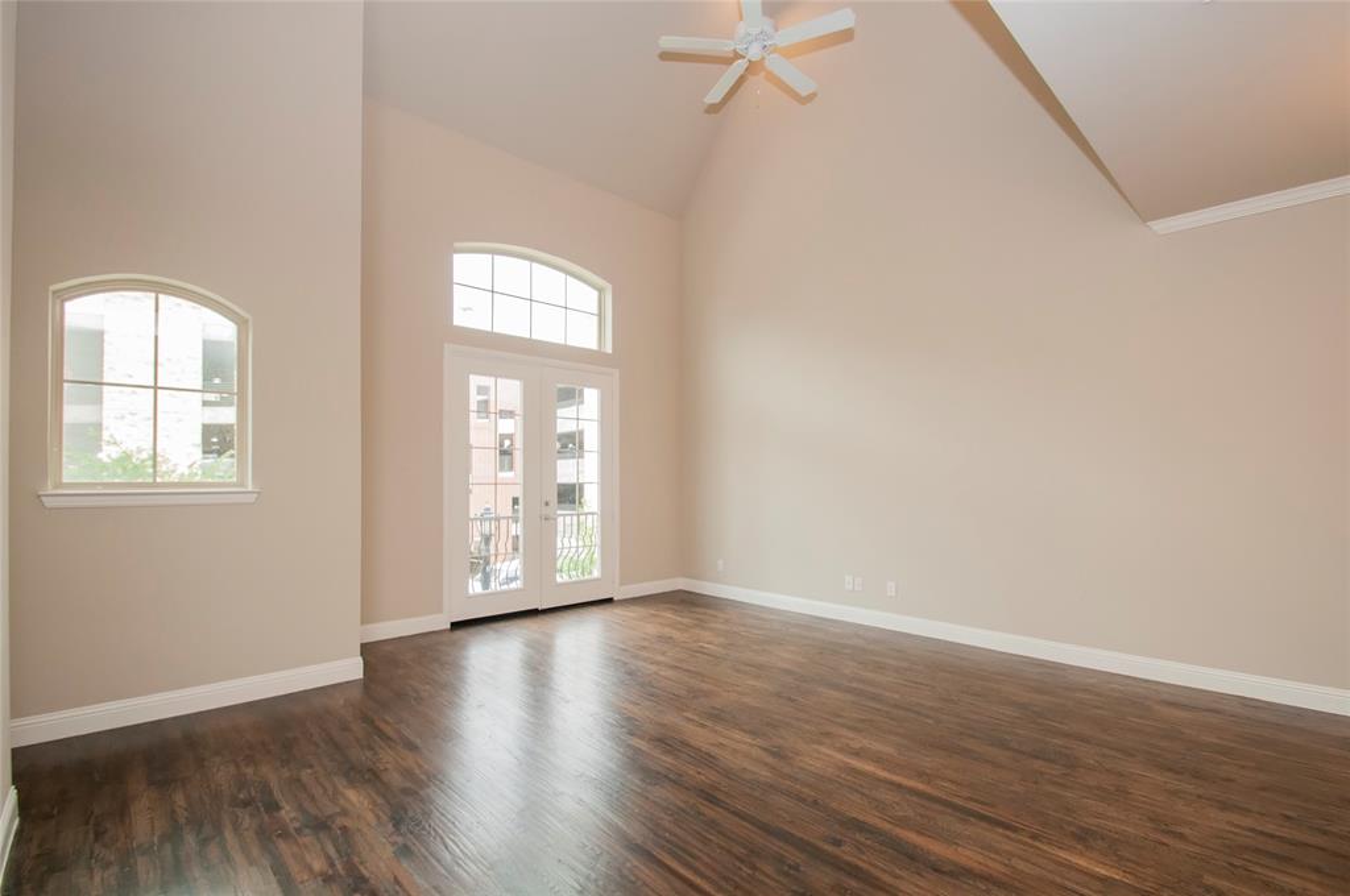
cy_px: 448
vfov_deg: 77.2
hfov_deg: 100.5
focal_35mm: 15
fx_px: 562
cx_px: 675
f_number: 5.6
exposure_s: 1/125
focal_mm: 10
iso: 800
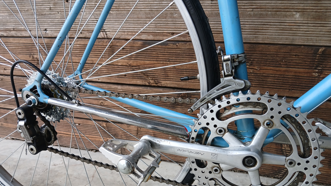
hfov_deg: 66.1
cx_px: 163
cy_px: 117
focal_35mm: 29
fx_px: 255
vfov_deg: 39.9
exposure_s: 1/100
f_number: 1.8
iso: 40
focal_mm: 3.98
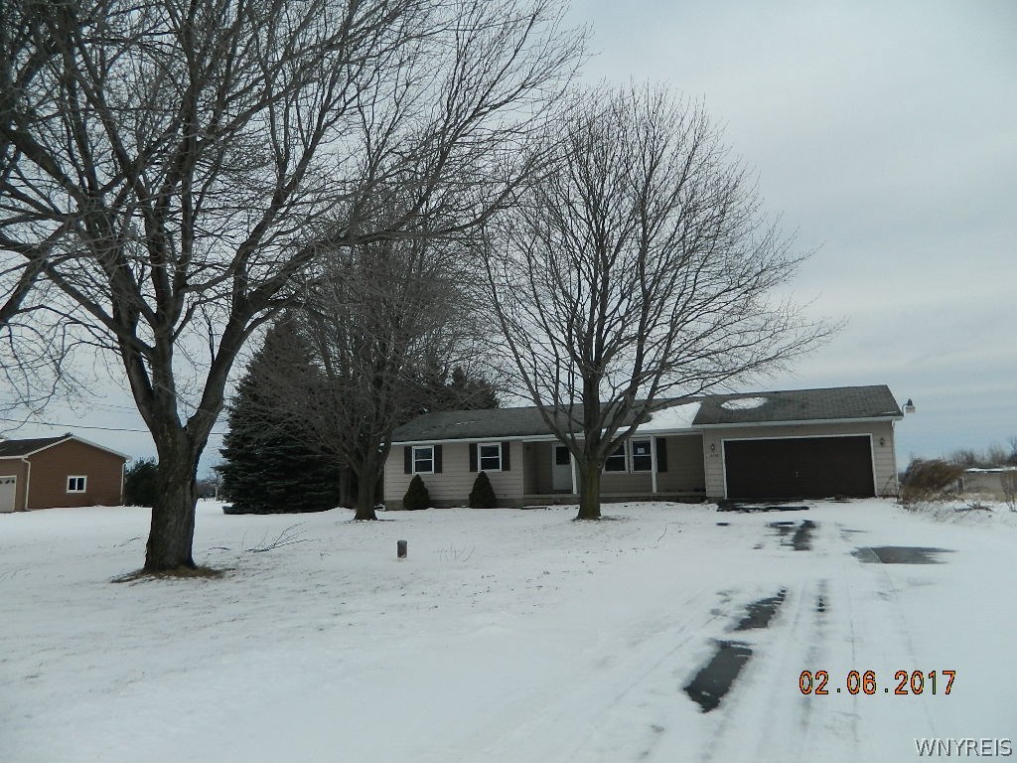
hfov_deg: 69.4
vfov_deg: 54.9
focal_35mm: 25
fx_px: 734
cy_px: 382
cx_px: 508
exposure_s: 1/200
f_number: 8.7
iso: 80
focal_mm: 4.5
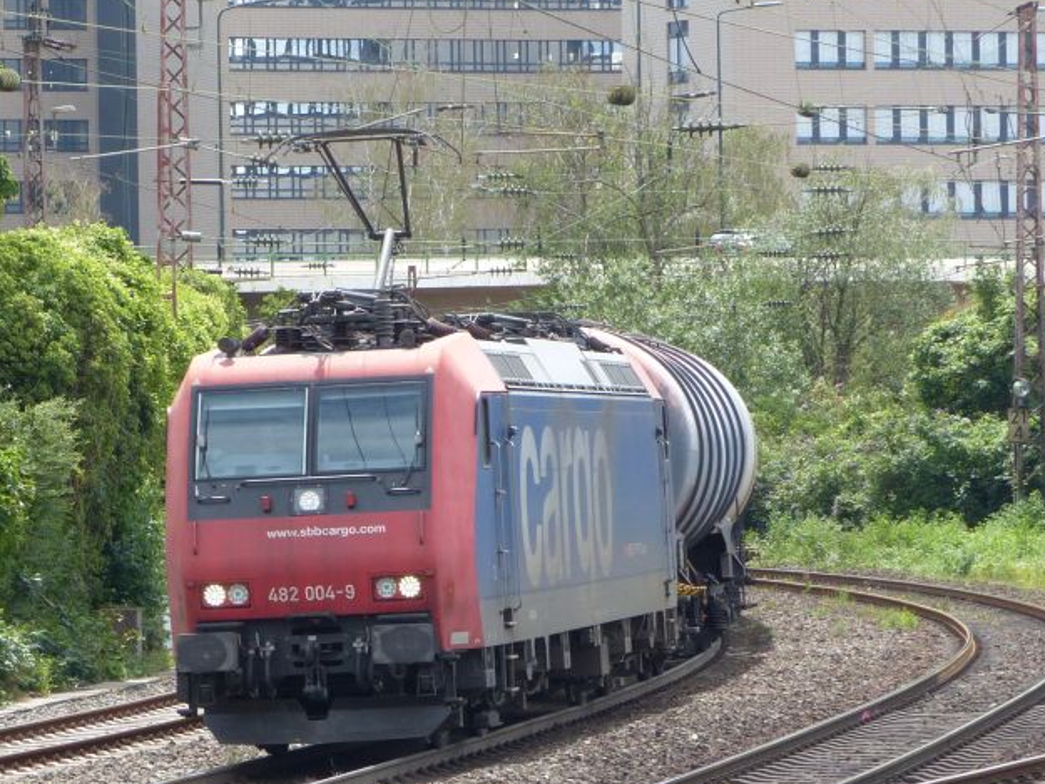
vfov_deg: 6.2
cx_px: 415
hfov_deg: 8.3
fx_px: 7186
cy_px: 545
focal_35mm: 238
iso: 100
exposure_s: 1/400
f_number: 4
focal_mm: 22.2
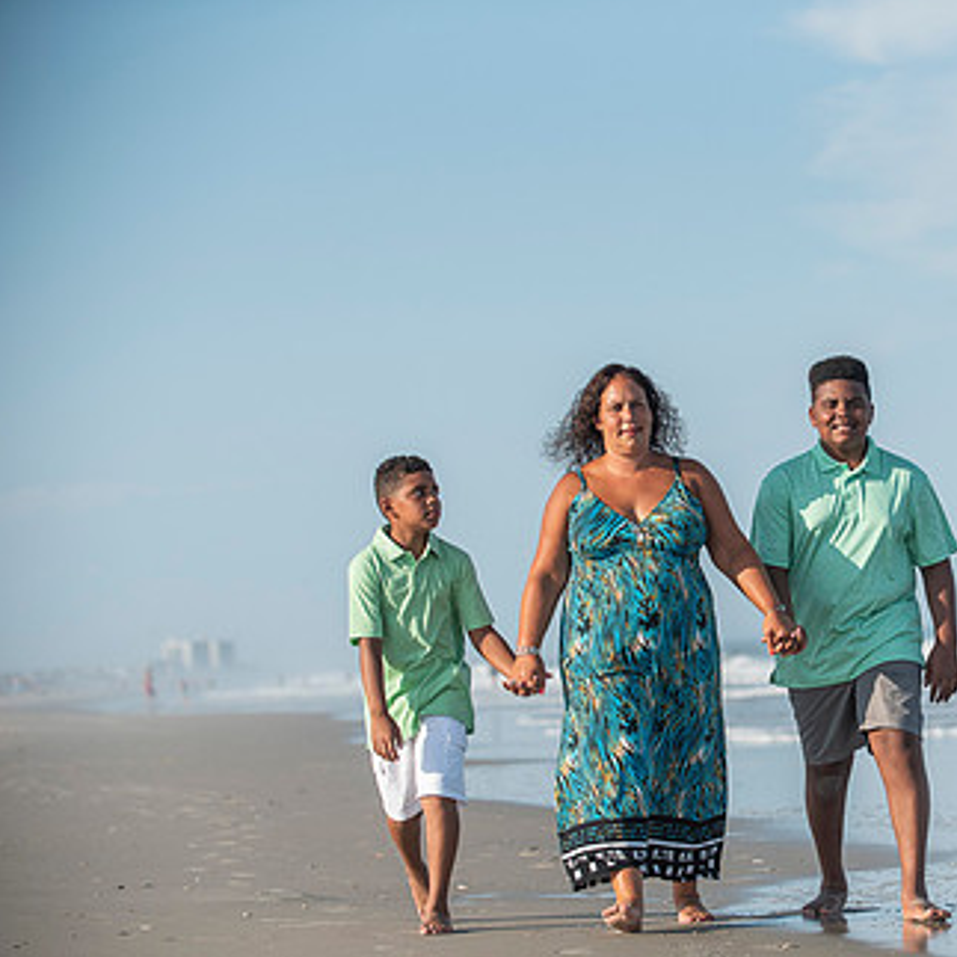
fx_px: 4535
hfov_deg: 12.0
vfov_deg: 12.0
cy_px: 558
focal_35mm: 145
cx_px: 853
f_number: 3.5
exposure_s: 1/4000
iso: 250
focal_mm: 95
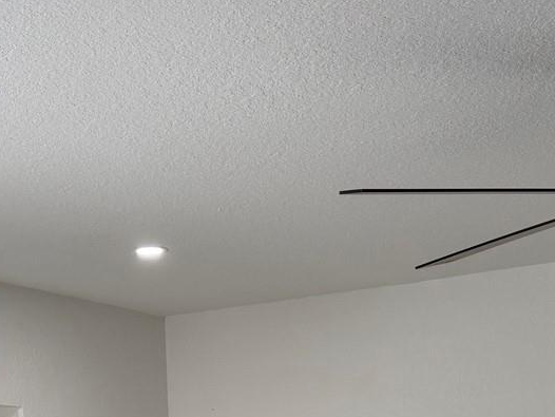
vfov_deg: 18.3
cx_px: 226
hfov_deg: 26.6
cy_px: 593
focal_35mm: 73
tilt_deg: -4.4
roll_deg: +2.1
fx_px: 1171
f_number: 1.78
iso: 100
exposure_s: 1/183
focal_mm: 6.76
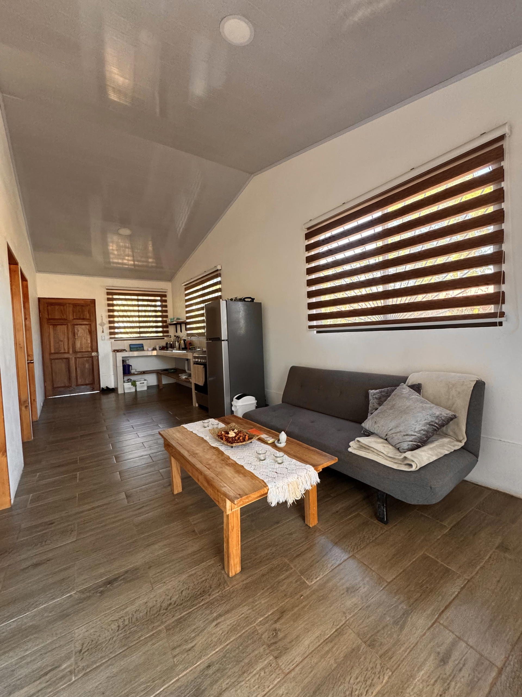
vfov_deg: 102.1
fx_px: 281
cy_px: 348
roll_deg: +2.3
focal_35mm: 14
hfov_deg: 85.7
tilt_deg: -2.5
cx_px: 261
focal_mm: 2.22
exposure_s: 1/60
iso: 500
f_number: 2.2
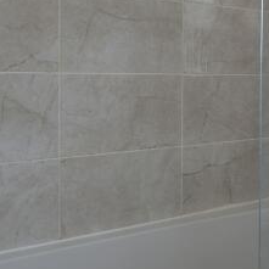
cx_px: 369
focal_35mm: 59
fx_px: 519
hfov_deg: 24.5
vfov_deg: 28.8
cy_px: 79
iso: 400
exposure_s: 1/15
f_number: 8
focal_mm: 10
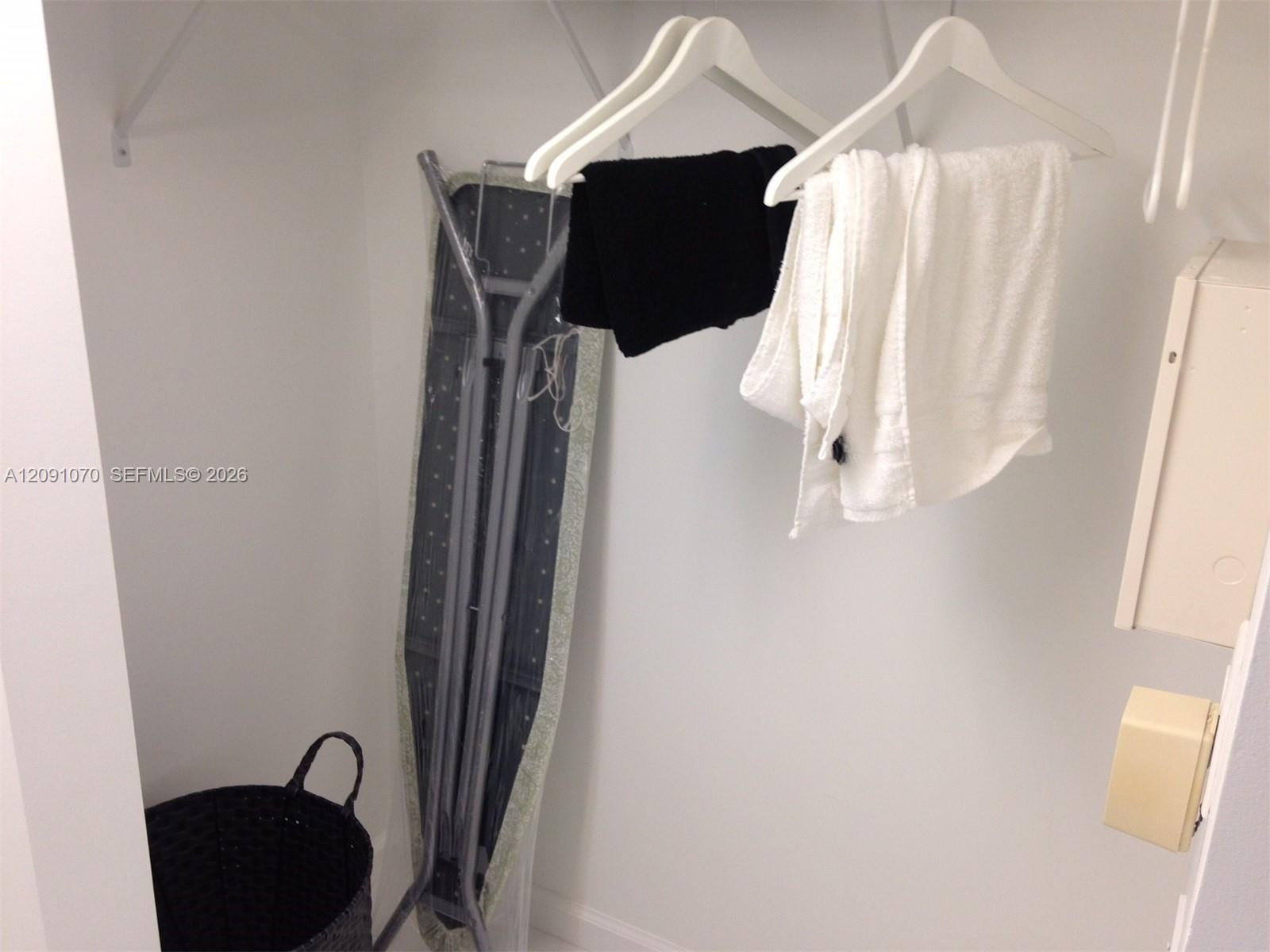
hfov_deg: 55.4
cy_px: 476
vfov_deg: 42.9
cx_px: 635
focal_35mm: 33
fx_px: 1211
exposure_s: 1/20
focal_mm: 4.12
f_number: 2.4
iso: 64
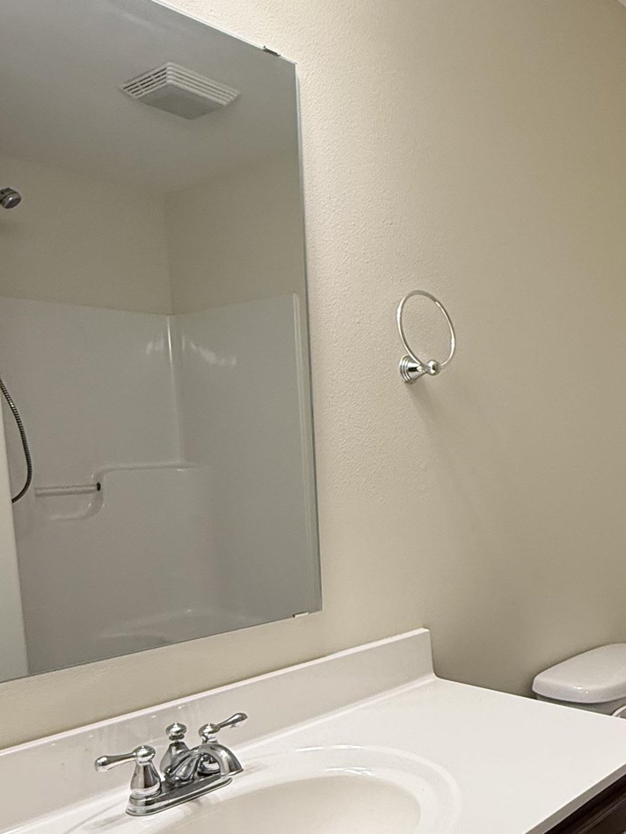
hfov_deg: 40.4
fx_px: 820
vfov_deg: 52.8
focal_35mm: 34
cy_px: 563
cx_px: 483
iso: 160
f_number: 2.2
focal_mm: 2.22
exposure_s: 1/120
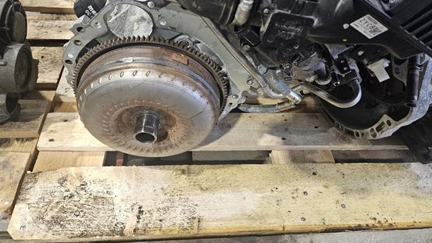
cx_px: 212
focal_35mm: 29
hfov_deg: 66.1
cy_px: 72
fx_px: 332
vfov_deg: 39.5
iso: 250
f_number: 1.8
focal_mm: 5.4
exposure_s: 1/100
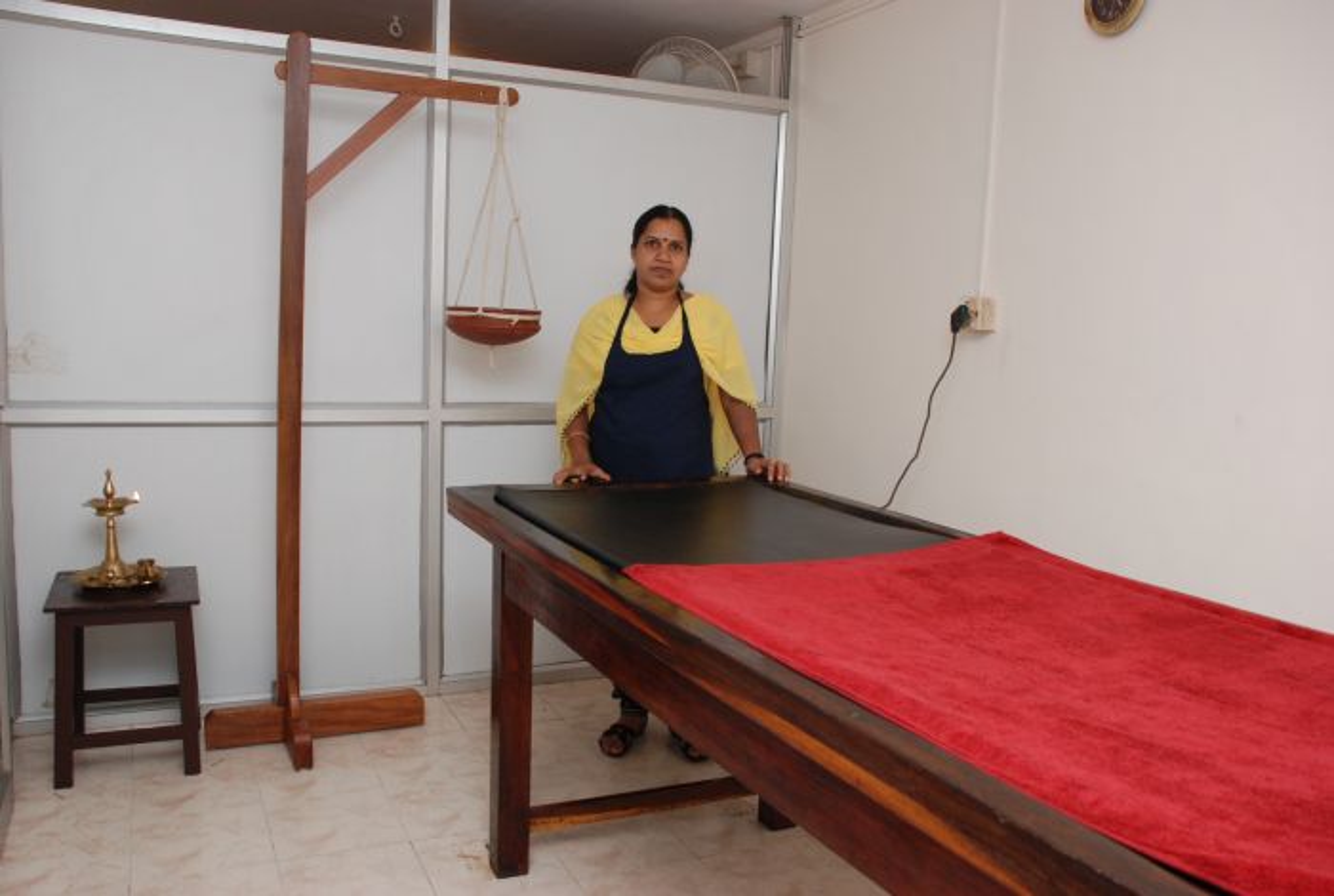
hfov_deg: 61.8
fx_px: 1114
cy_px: 448
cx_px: 667
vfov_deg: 43.8
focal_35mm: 30
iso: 400
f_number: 5.6
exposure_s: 1/60
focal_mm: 20
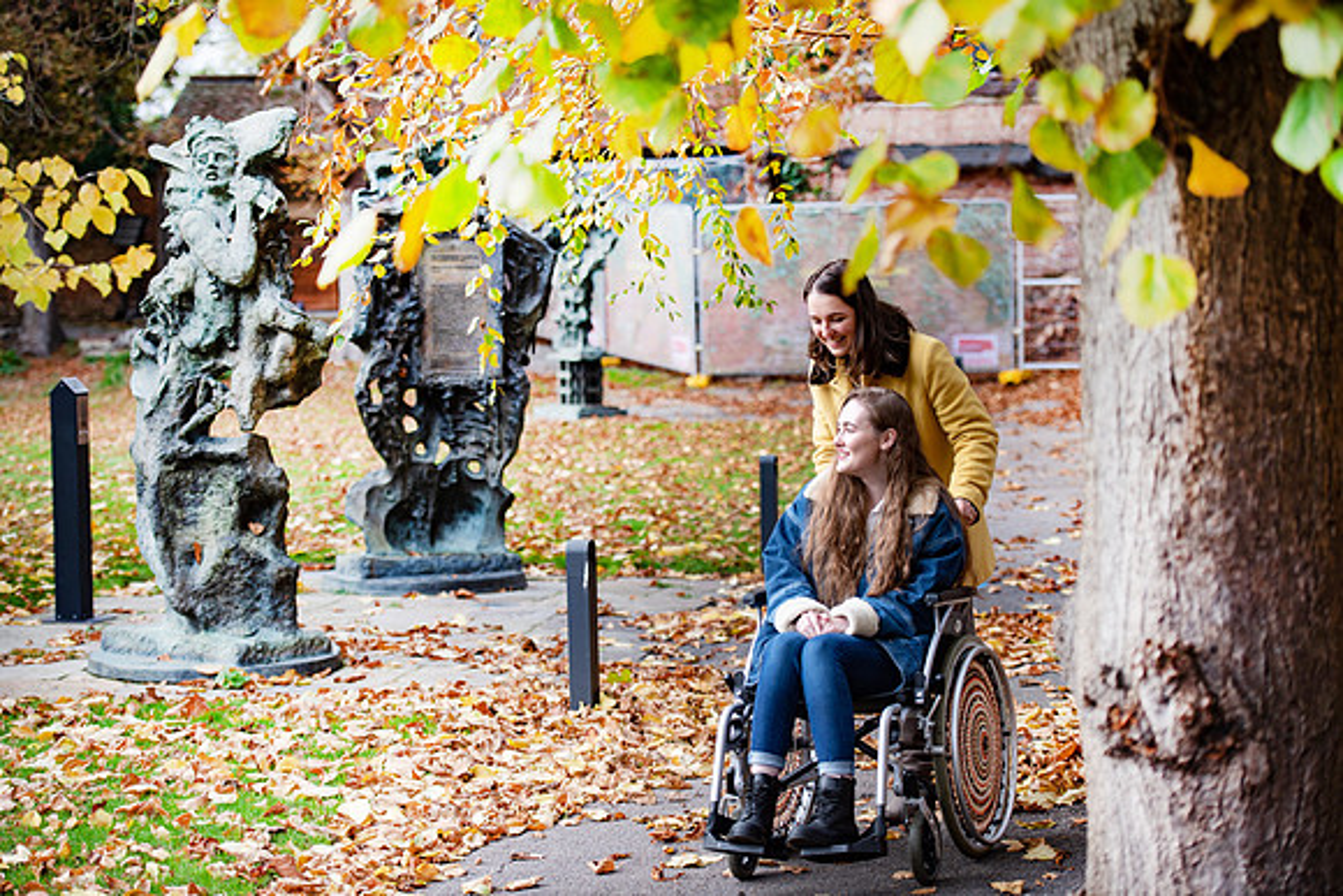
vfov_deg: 16.1
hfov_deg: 23.9
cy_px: 448
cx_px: 672
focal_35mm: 85
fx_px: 3172
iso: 160
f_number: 2.8
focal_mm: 85
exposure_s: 1/320
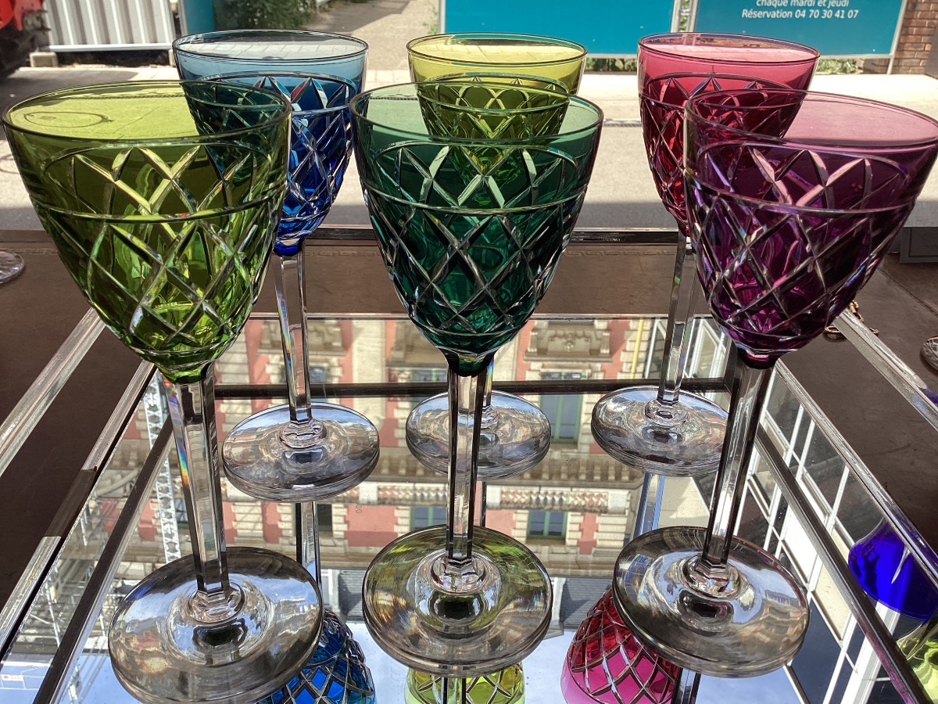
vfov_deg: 45.4
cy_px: 352
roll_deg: -1.8
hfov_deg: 58.4
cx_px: 469
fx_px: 840
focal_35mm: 31
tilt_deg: -27.5
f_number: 2.4
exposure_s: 1/519
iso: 25
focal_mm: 3.3
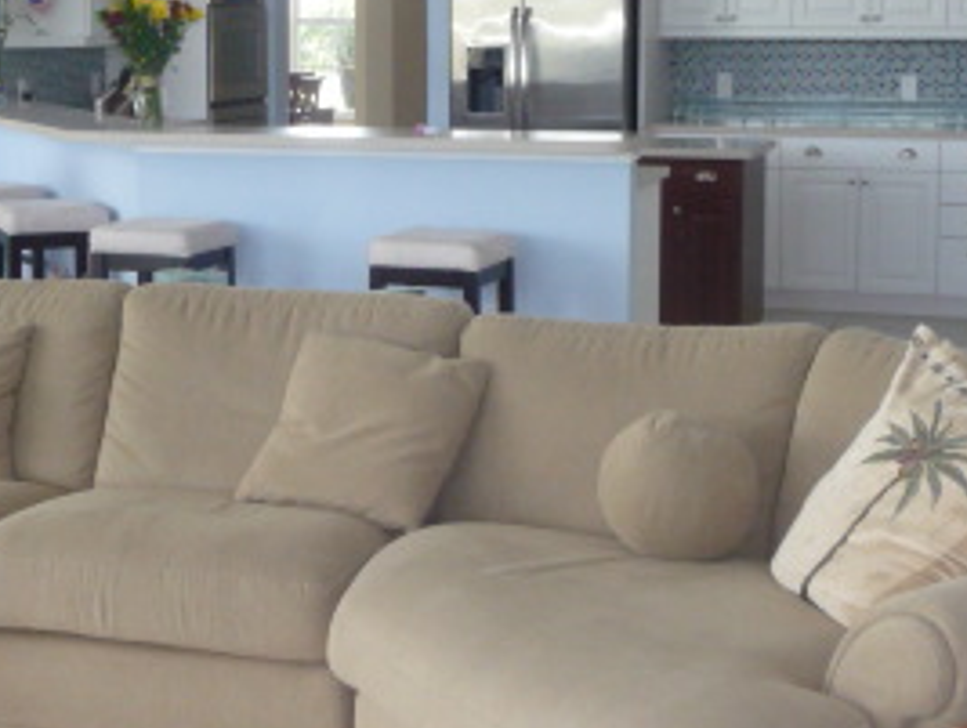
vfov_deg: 21.9
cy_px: 235
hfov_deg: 28.8
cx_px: 355
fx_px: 1874
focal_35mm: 67
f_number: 3.3
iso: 200
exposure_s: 1/30
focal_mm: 4.7
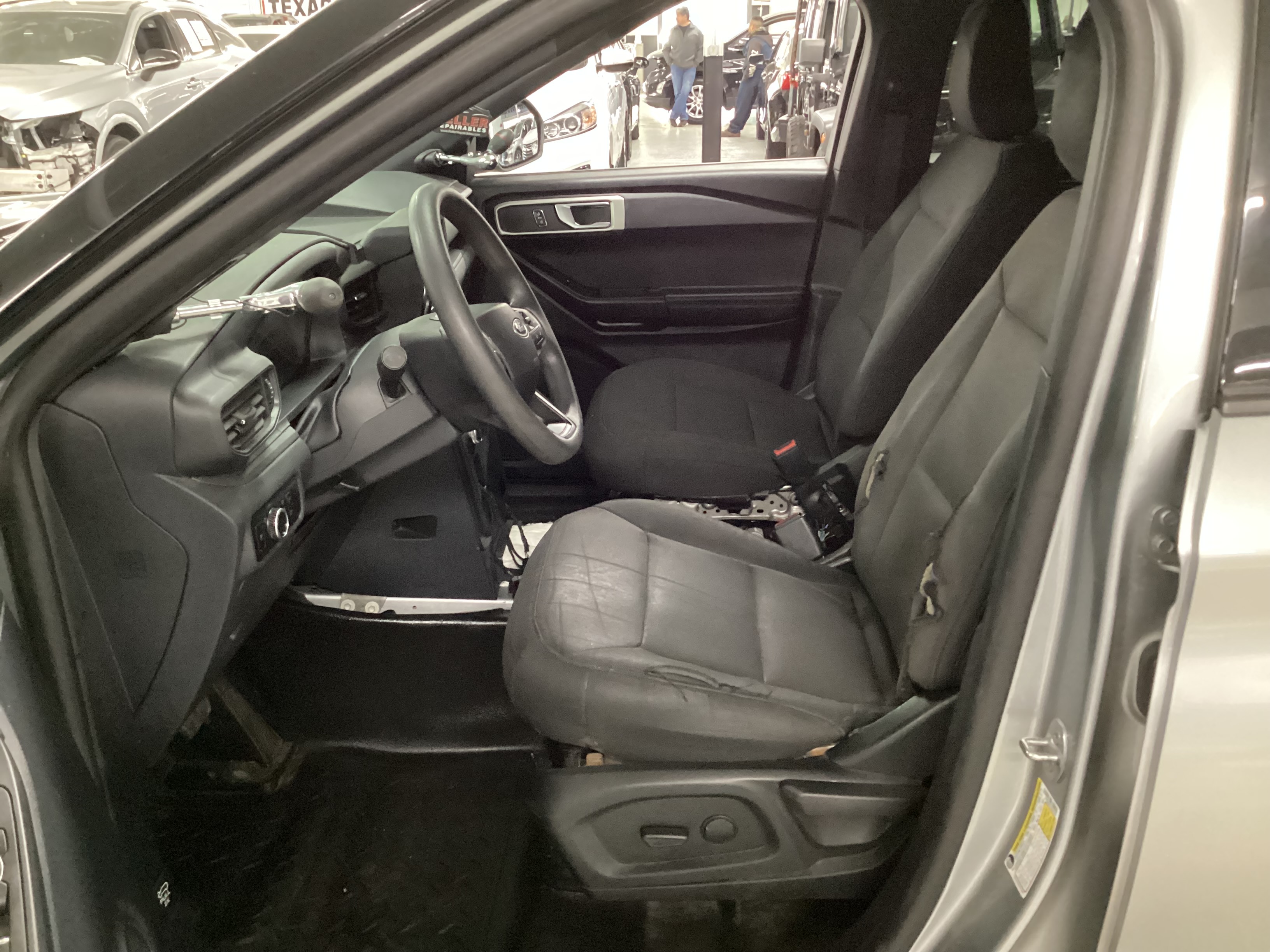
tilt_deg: -23.5
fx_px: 1137
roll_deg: +0.2
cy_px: 476
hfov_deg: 58.4
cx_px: 635
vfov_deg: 45.4
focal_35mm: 31
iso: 800
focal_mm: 3.3
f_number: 2.4
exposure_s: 1/20
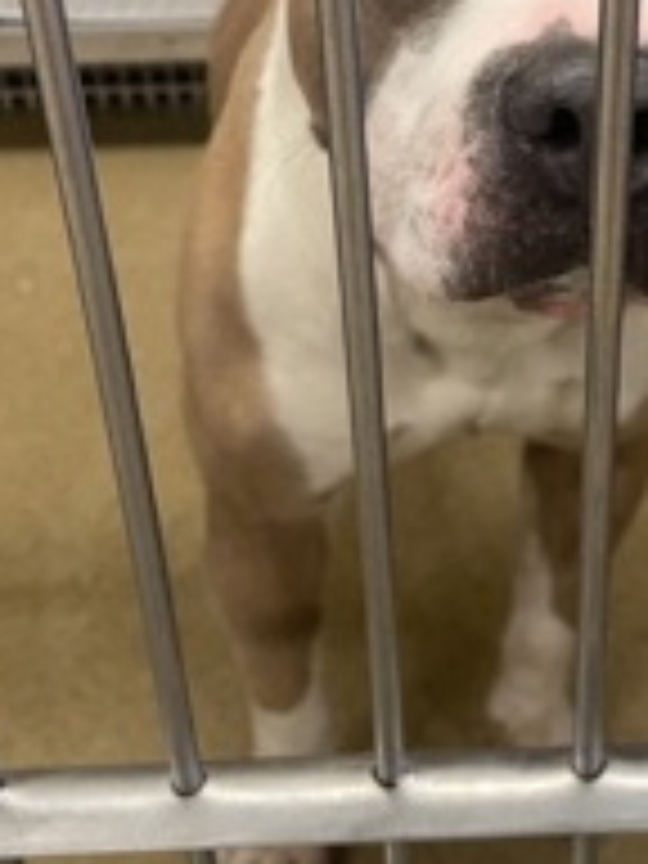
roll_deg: +4.7
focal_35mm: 57
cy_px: 356
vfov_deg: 33.7
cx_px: 466
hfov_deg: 25.4
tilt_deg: -32.9
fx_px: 1423
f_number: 1.6
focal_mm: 4.2
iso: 250
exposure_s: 1/60
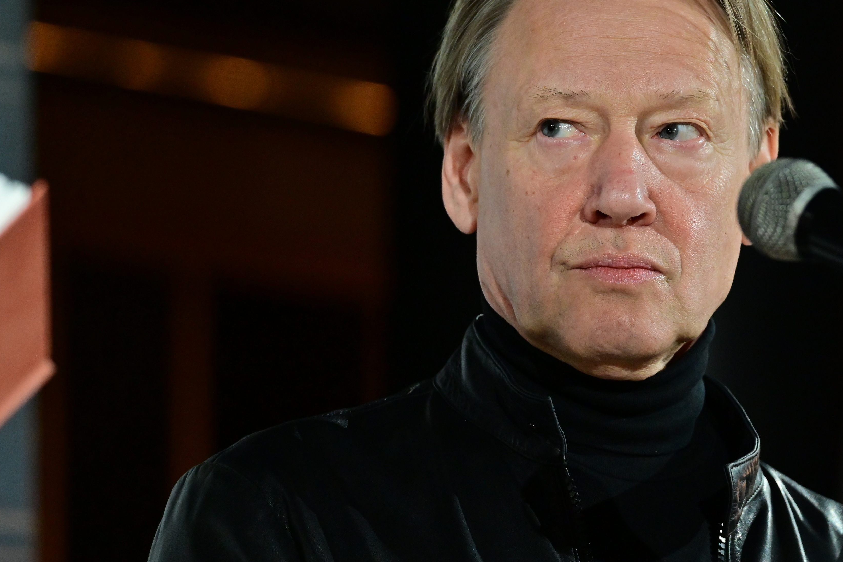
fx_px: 12524
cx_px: 542
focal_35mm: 535
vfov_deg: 2.6
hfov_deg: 3.9
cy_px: 252
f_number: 6
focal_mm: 390
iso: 5000
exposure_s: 1/100
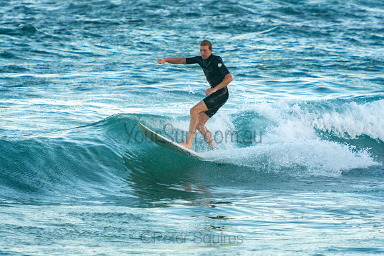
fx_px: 5210
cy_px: 128
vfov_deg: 2.8
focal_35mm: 488
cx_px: 192
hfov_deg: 4.2
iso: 900
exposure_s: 1/1000
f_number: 5.6
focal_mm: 320
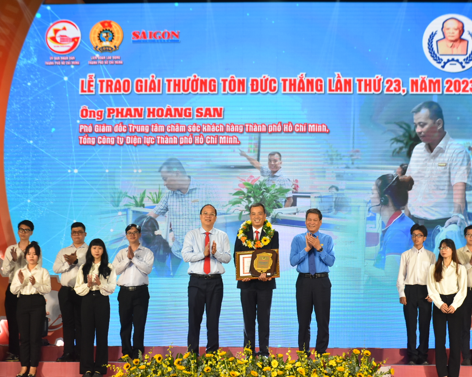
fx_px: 1187
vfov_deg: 18.1
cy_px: 188
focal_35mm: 85
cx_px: 264
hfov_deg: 22.5
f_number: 5
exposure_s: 1/200
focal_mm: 50
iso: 1000
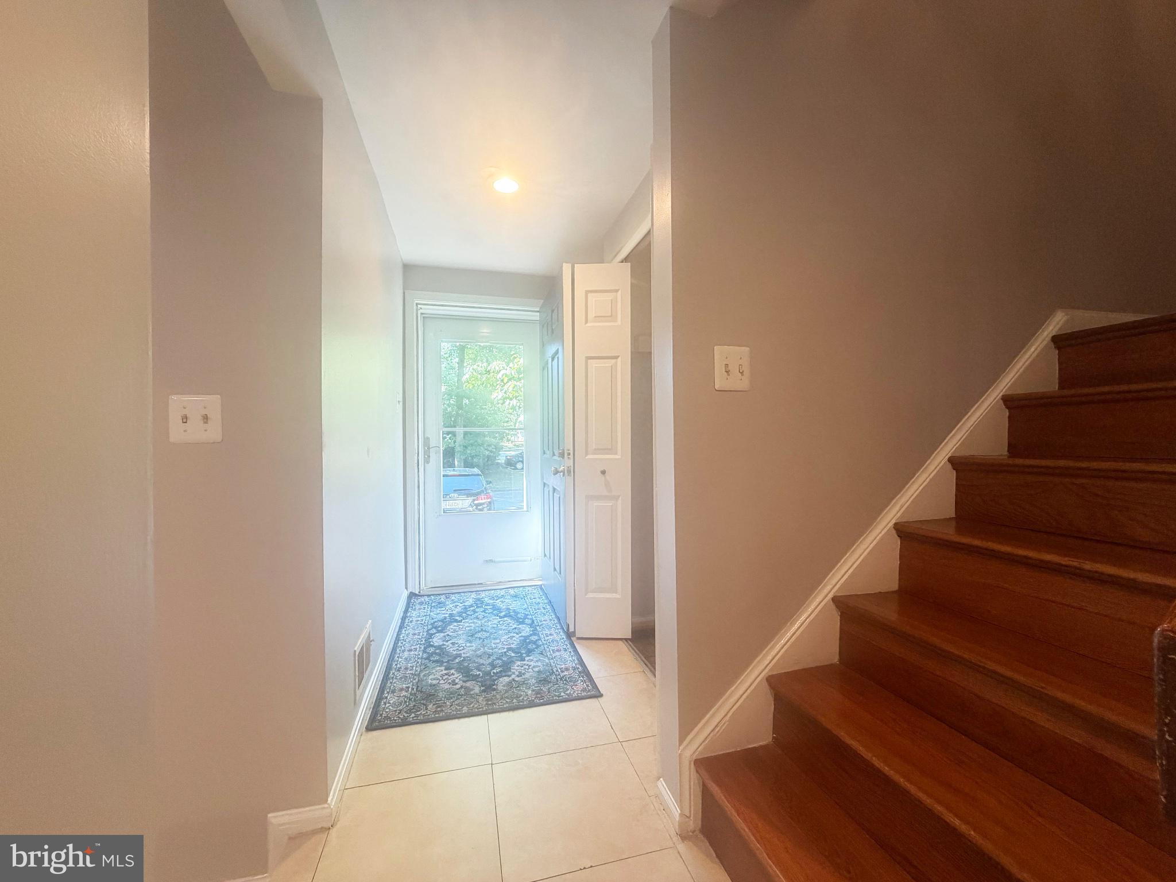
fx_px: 476
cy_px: 441
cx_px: 588
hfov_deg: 102.1
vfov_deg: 85.7
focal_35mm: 14
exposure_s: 1/120
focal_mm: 2.22
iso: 320
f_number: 2.2
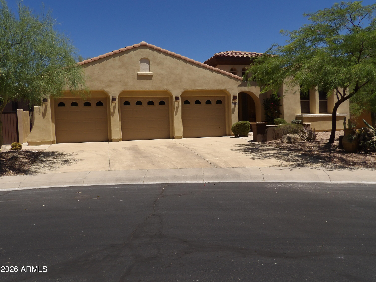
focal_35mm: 28
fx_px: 304
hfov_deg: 63.4
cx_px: 188
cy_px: 141
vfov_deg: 49.7
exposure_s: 1/762
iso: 100
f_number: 4.8
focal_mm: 5
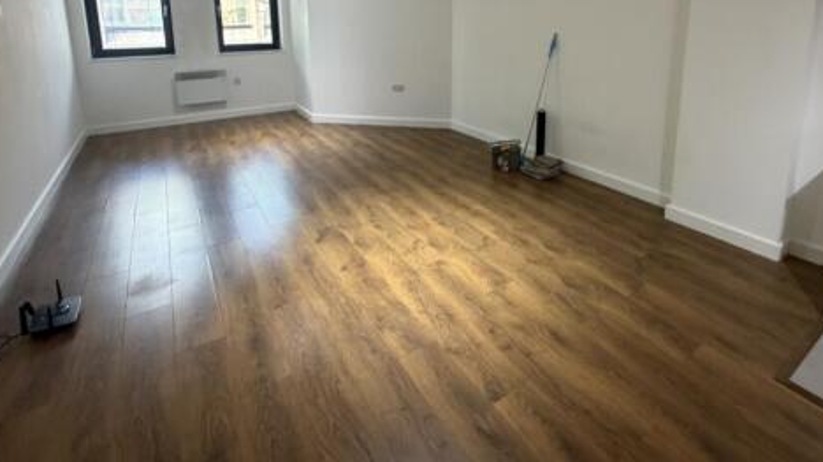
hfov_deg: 89.5
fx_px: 415
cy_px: 87
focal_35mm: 19
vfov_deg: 54.0
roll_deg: +1.1
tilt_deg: -10.5
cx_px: 430
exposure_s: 1/50
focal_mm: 2.22
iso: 320
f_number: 2.2
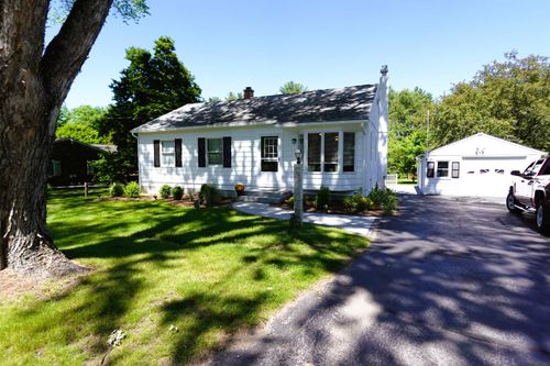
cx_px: 275
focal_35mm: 18
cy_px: 183
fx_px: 275
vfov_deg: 67.3
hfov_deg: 90.0
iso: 125
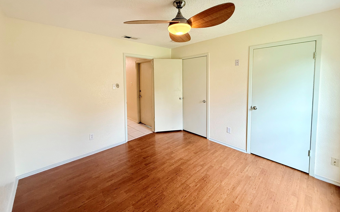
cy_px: 86
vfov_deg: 74.1
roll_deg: +0.5
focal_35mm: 15
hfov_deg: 101.5
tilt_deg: -3.0
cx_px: 169
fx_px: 139
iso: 320
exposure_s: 1/120
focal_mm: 2.22
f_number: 2.2
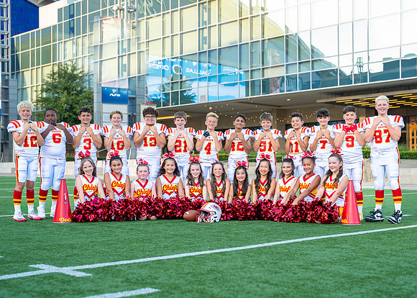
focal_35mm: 56
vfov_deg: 25.2
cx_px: 211
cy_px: 156
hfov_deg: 34.8
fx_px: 665
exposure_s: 1/500
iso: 400
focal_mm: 50
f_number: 2.8
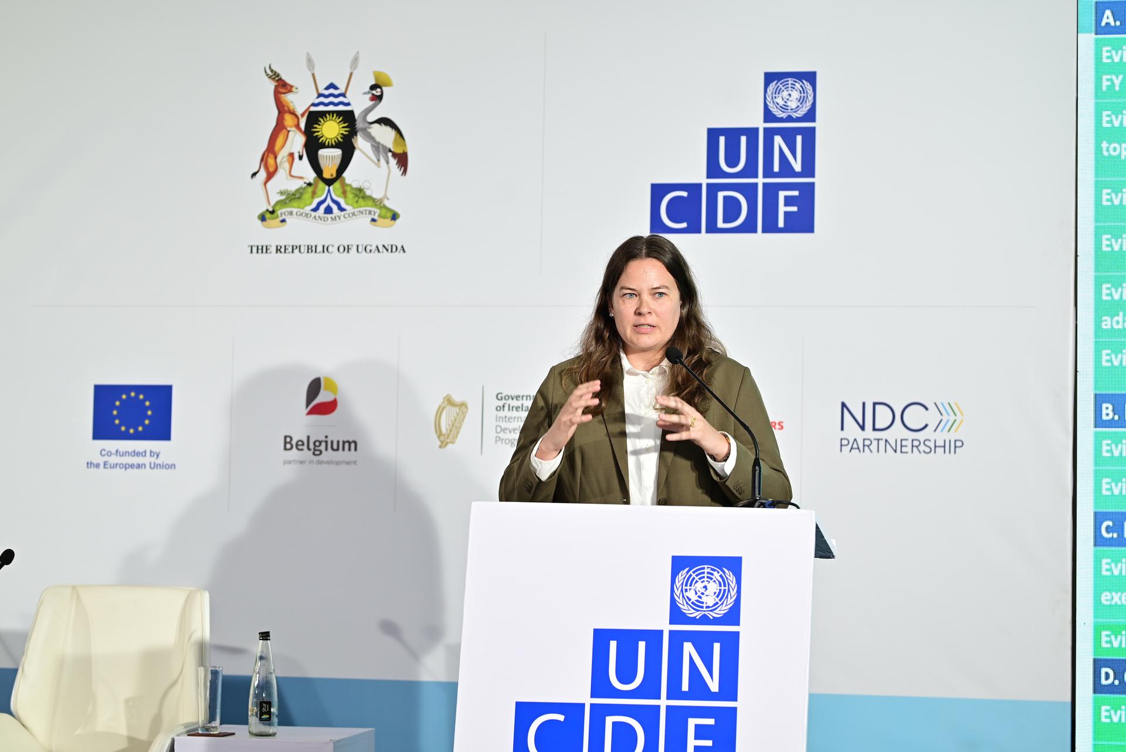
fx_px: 2660
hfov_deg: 23.9
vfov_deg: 16.1
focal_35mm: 85
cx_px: 563
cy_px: 376
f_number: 3.2
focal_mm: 85
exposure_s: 1/100
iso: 320
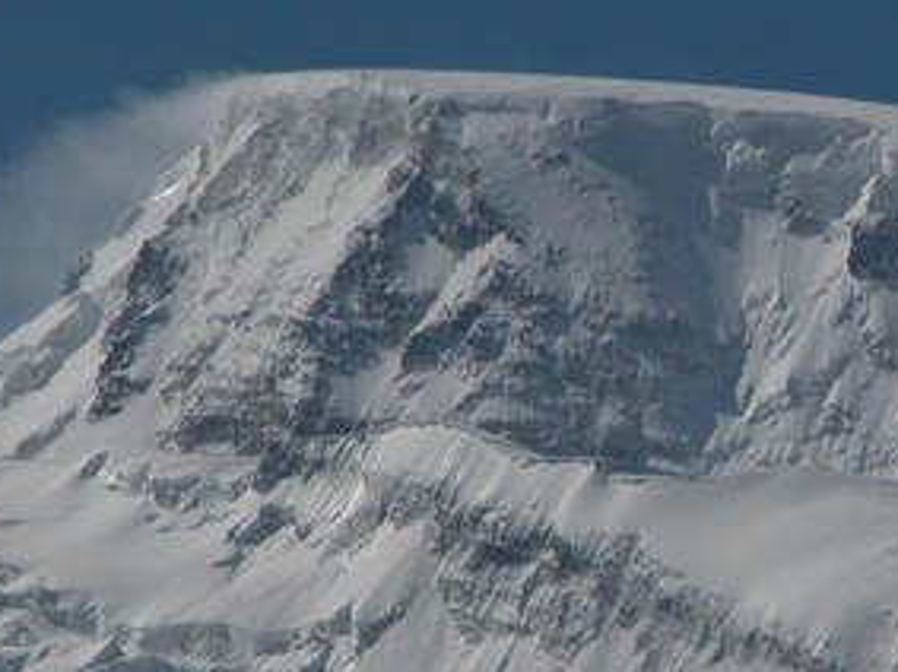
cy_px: 602
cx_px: 815
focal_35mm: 633
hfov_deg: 3.1
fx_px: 16414
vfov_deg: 2.3
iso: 100
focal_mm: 71.2
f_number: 7.4
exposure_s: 1/1634
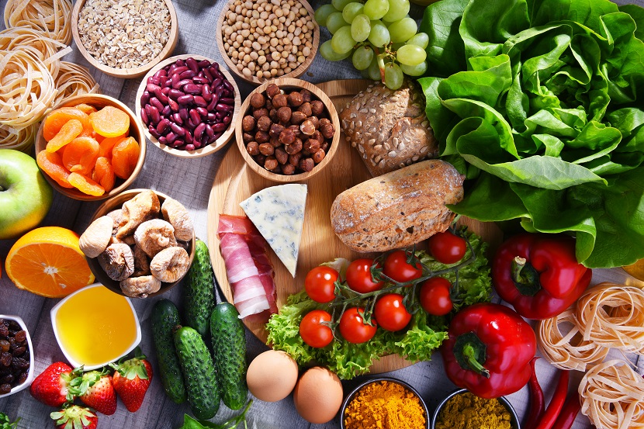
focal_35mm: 44
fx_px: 787
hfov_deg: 44.5
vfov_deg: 30.5
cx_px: 322
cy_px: 214
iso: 100
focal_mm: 44
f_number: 16
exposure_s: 1/125
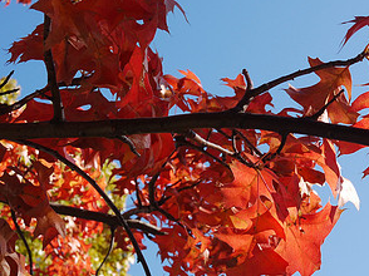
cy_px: 186
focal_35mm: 79
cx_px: 304
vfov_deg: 18.6
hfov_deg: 24.3
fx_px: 841
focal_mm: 20
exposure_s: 1/125
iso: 100
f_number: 8
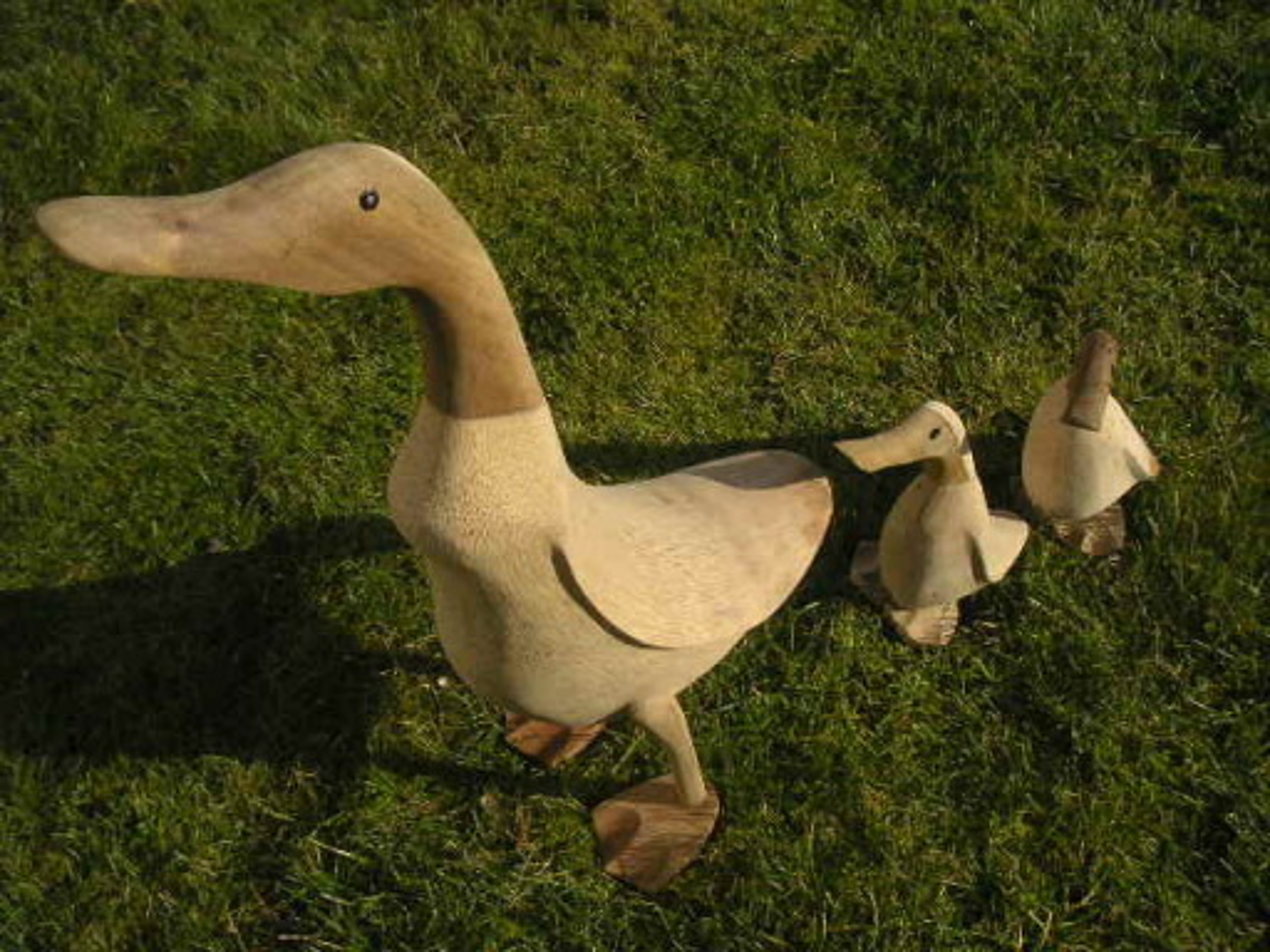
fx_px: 1394
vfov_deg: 37.7
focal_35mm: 38
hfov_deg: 49.0
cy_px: 476
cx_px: 635
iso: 50
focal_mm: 6
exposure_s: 1/180
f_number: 6.7
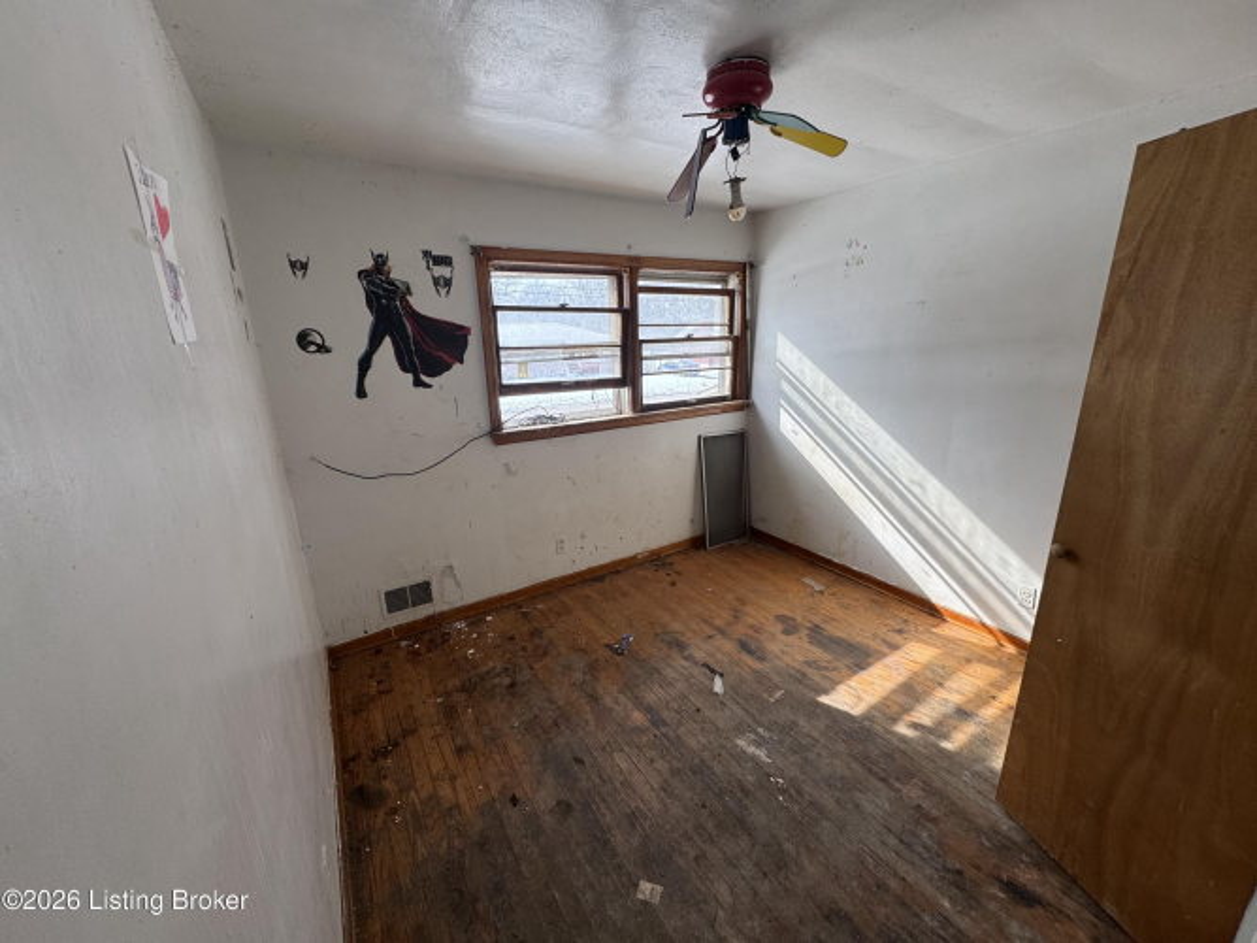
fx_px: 508
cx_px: 628
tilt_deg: -16.2
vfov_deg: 85.7
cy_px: 472
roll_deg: +2.0
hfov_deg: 102.1
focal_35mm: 14
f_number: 2.2
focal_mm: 2.22
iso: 40
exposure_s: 1/311
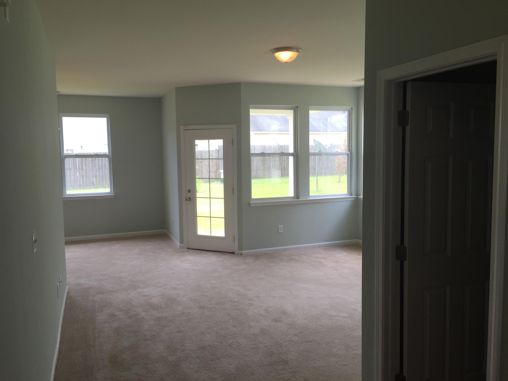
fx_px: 426
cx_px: 254
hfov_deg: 61.7
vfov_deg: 48.2
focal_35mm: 29
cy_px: 190
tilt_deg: -4.6
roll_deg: +0.3
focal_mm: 4.15
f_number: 2.2
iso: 32
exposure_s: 1/120
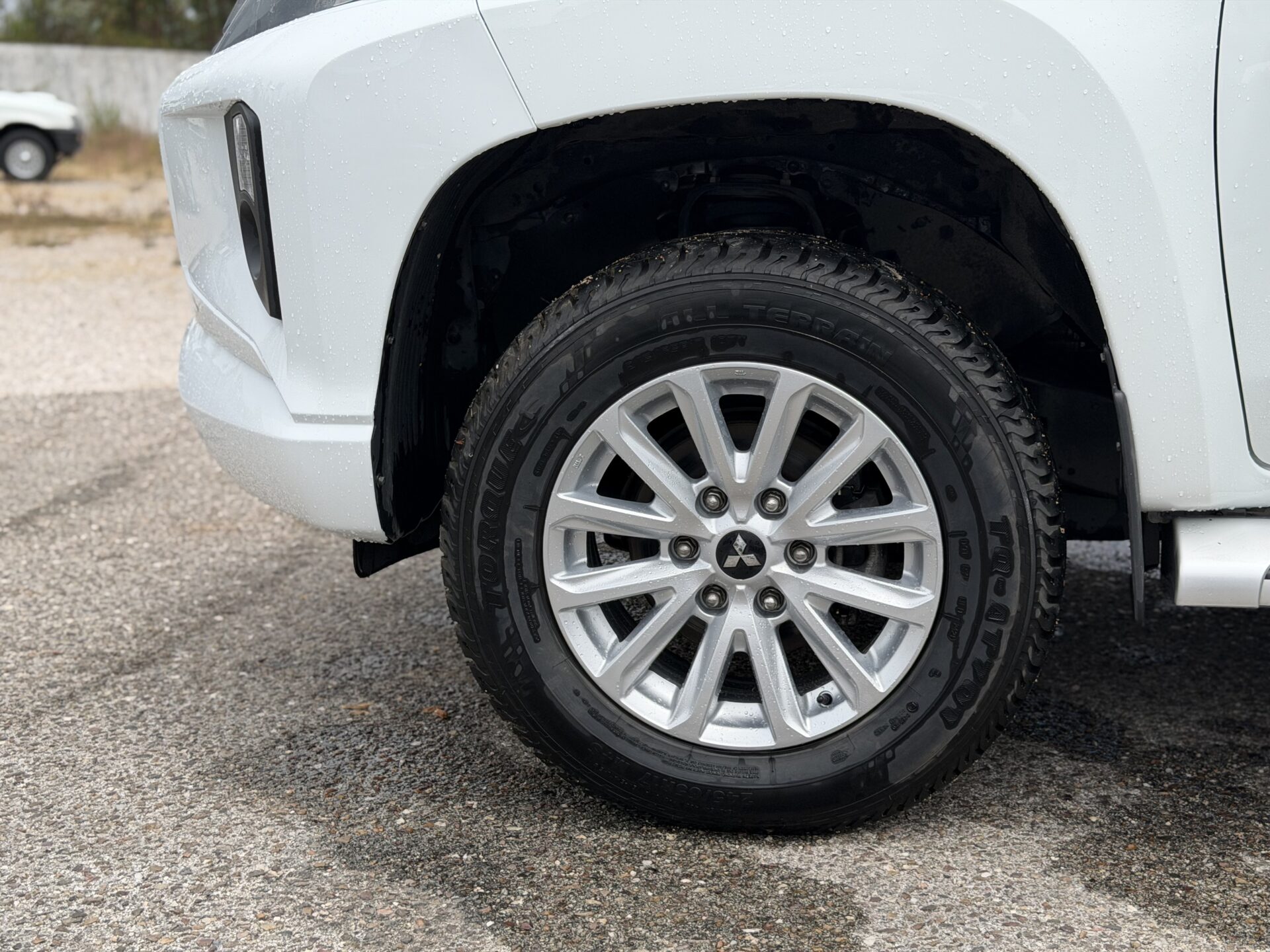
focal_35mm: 48
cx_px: 635
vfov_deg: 30.3
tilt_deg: -7.8
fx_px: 1761
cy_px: 476
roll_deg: +2.2
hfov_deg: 39.7
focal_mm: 6.76
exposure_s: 1/4587
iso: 64
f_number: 1.78
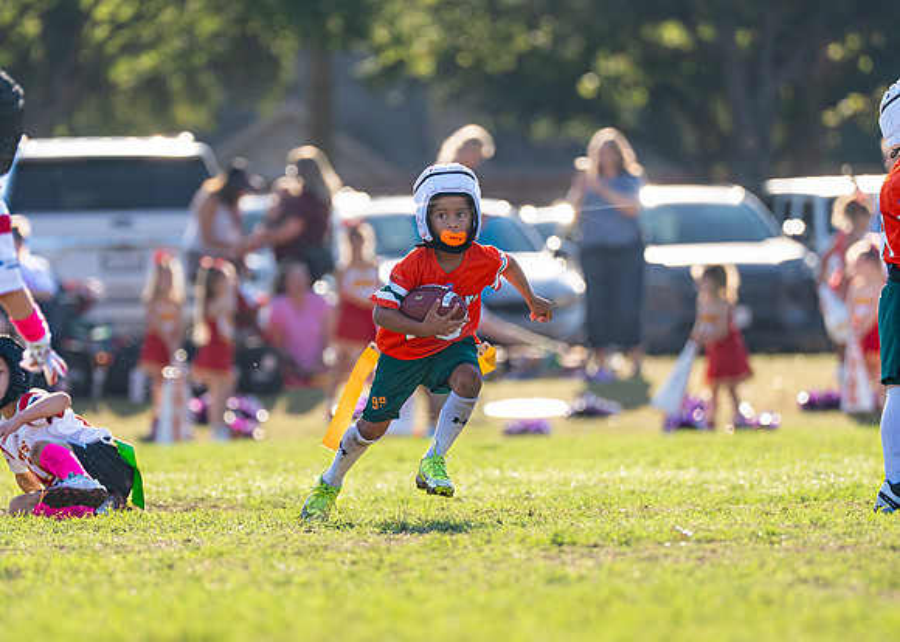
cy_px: 306
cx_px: 376
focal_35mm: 421
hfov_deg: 4.8
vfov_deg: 3.4
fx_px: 10754
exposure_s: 1/2500
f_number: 2.8
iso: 250
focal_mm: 200
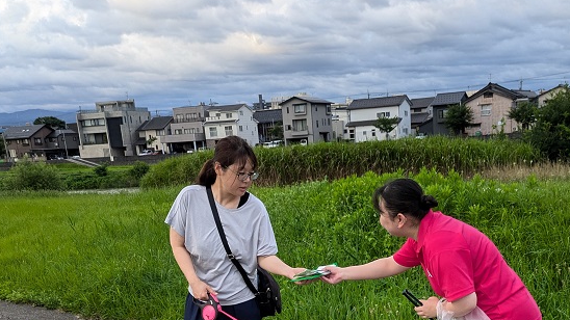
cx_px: 354
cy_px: 340
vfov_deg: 24.4
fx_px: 695
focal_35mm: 46
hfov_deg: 44.2
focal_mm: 5.43
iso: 91
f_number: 1.89
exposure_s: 1/366
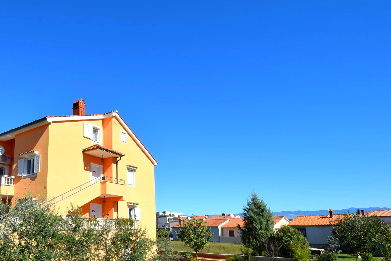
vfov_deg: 49.2
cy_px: 171
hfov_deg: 66.9
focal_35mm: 26
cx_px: 115
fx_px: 280
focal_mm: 11
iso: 200
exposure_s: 1/400
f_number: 10
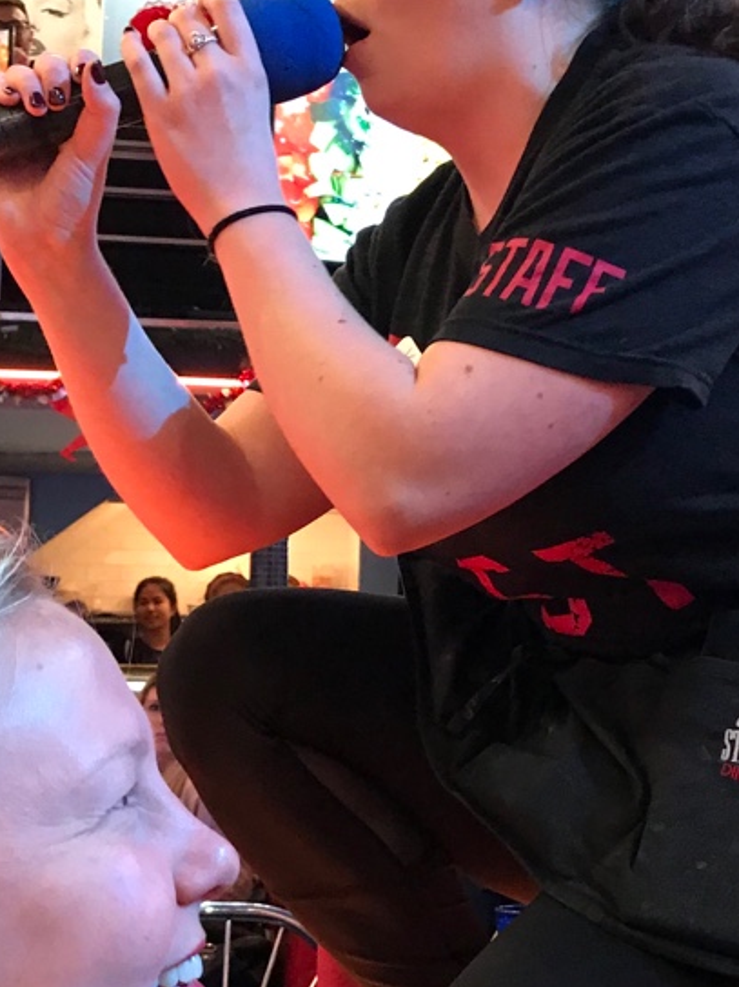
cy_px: 538
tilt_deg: +4.5
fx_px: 1879
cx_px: 383
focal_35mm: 66
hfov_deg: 22.2
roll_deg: -1.7
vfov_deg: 29.4
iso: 100
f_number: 1.8
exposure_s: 1/15
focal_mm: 3.99
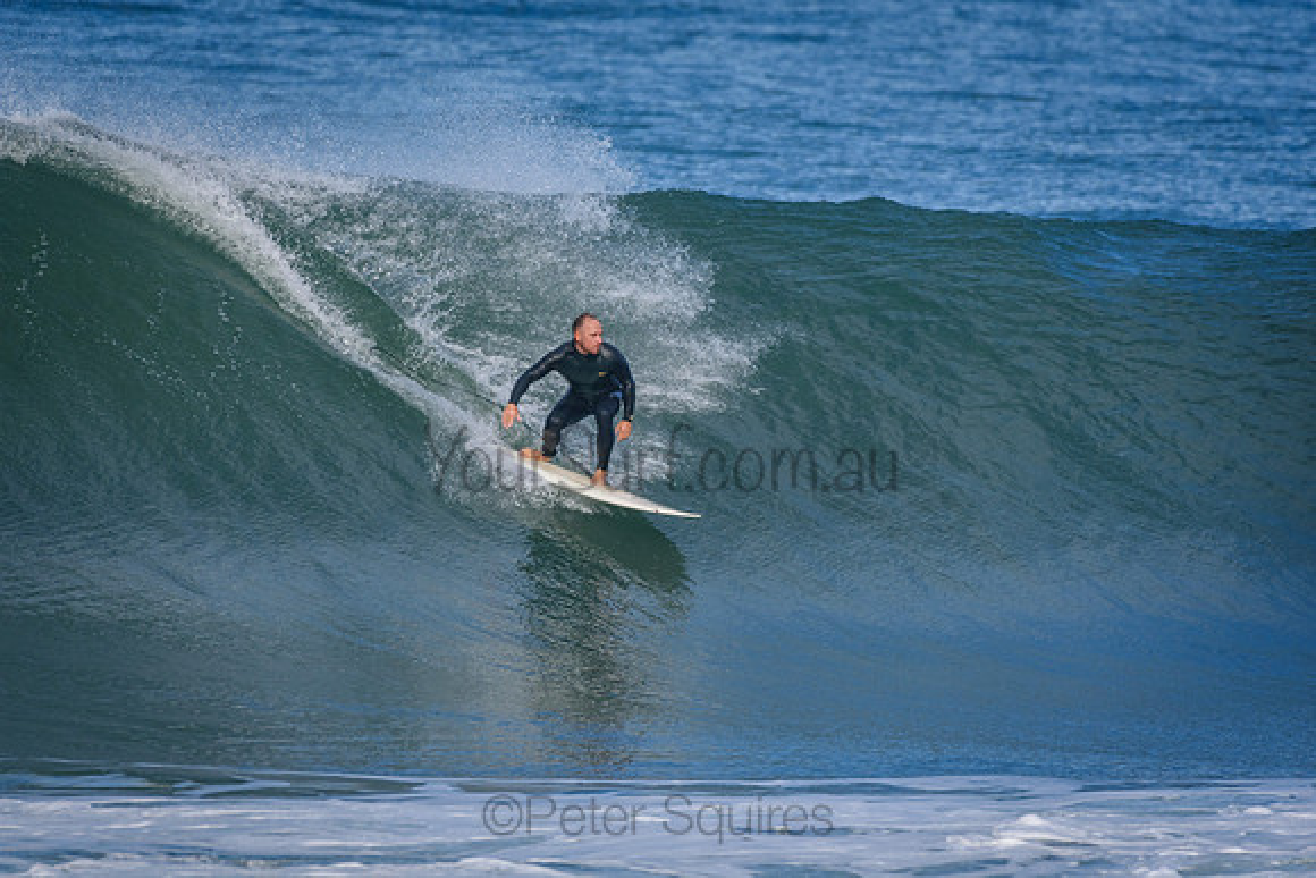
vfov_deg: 1.8
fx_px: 27422
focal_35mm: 750
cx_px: 658
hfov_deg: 2.7
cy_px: 439
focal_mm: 500
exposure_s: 1/2000
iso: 400
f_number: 5.6
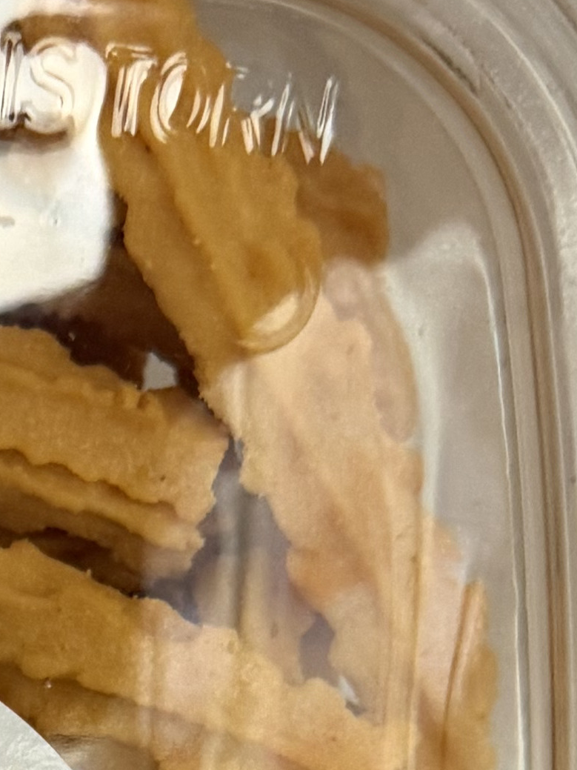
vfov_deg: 14.3
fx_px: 2934
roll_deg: -0.7
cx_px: -341
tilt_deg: -30.2
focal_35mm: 132
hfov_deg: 10.7
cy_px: 1015
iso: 250
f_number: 1.78
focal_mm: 6.76
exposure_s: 1/42
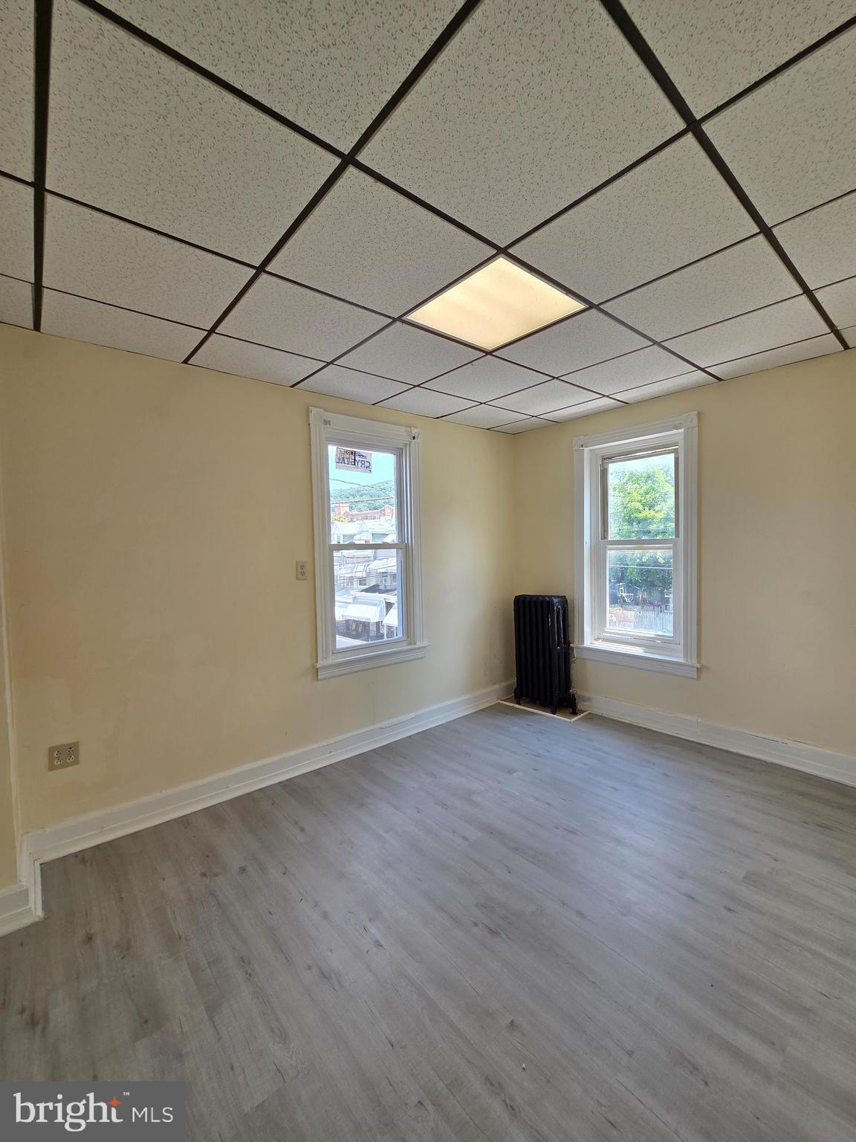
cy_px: 571
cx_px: 428
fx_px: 429
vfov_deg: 106.2
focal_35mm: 13
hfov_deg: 89.9
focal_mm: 2.2
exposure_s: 1/172
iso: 50
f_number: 2.2
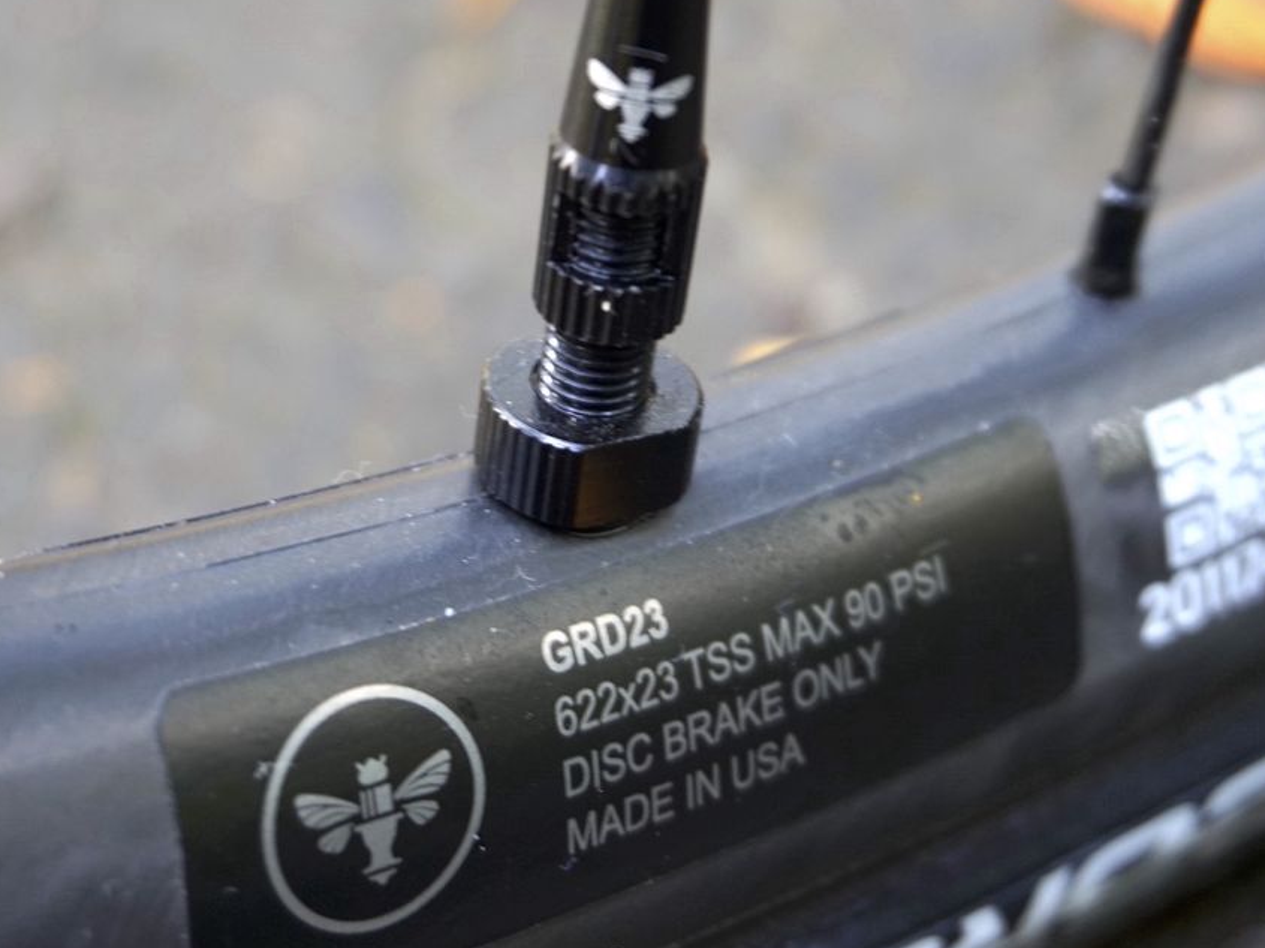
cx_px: 708
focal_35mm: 68
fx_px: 2474
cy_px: 331
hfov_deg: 28.7
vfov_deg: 21.6
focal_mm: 31
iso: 200
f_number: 5
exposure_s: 1/13
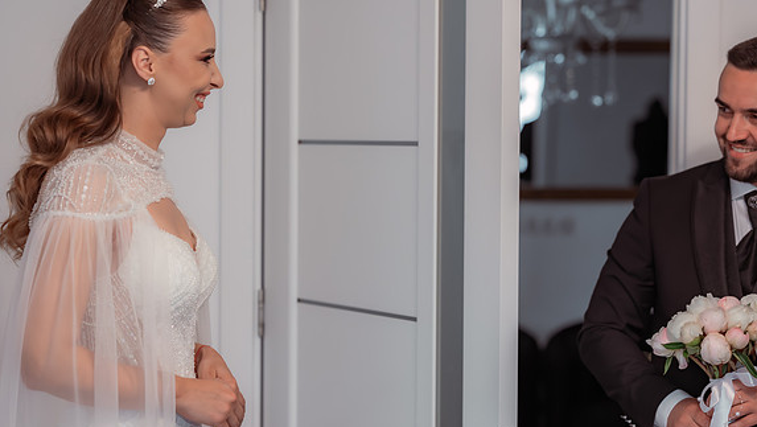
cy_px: 223
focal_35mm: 90
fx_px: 1807
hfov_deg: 23.7
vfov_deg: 13.5
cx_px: 382
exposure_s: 1/320
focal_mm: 85
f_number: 2.8
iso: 1600
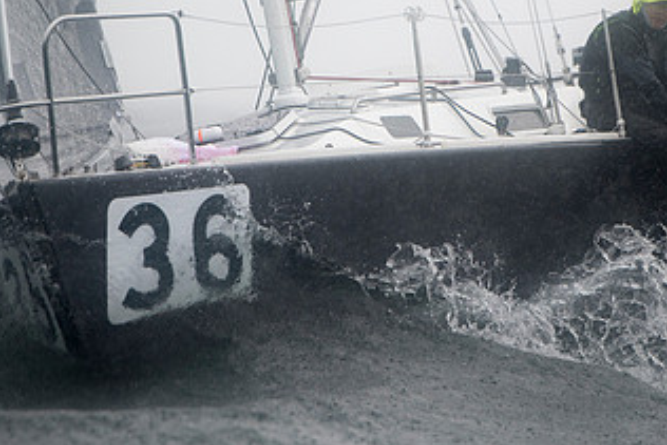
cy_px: 138
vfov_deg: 3.8
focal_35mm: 358
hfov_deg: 5.8
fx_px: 6636
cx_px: 403
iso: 400
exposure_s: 1/640
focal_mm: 195
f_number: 3.2
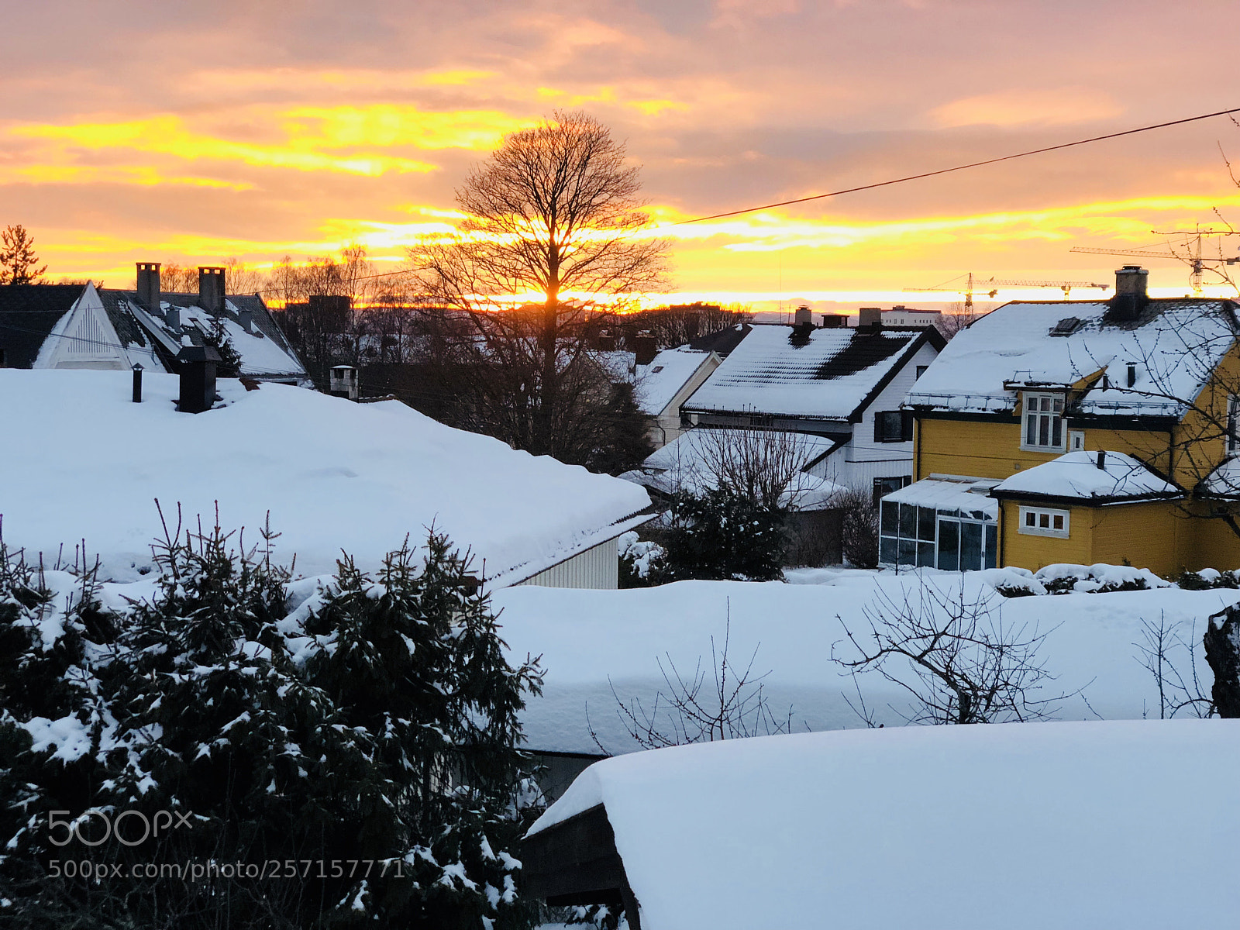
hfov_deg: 36.8
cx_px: 620
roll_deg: -2.4
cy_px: 465
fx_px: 1863
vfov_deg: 28.0
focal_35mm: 52
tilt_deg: -3.6
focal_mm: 6
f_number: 2.4
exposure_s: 1/50
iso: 50
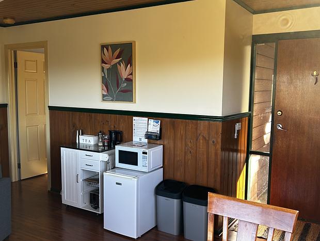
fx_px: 241
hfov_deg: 67.2
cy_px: 120
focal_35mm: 26
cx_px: 160
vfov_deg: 53.2
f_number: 1.5
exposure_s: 1/121
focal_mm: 5.7
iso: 40
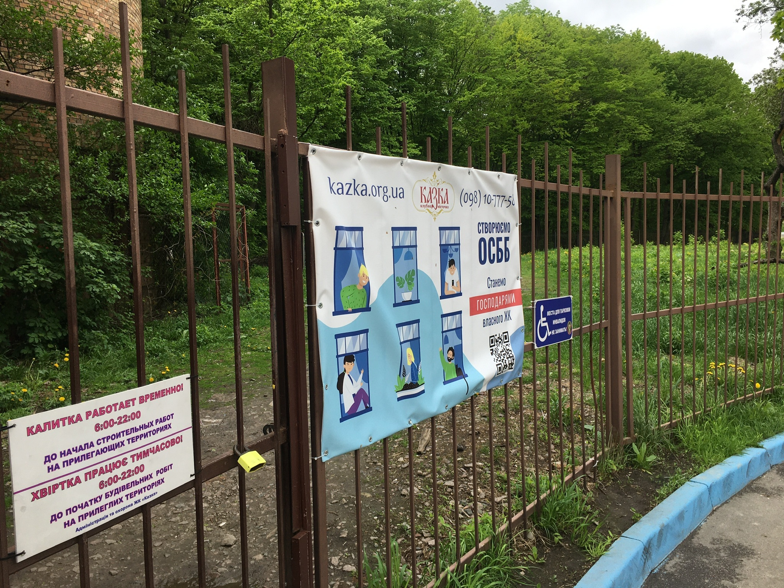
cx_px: 392
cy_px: 294
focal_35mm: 29
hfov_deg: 61.7
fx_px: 657
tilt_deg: -3.2
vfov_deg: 48.2
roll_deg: +1.2
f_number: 2.2
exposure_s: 1/818
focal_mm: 4.15
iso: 25
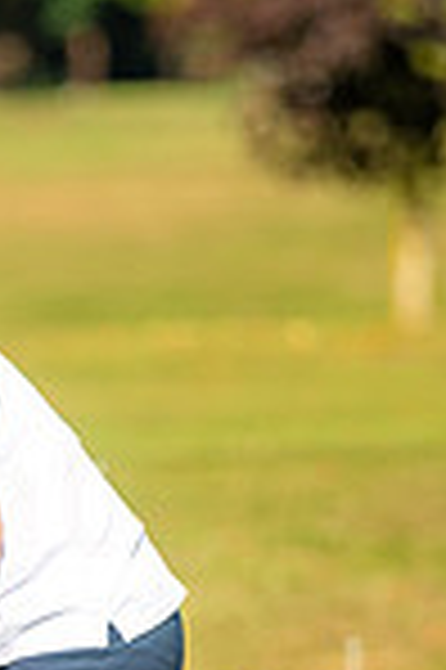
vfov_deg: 1.5
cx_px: -126
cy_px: 742
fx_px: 25274
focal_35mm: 1357
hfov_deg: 1.0
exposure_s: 1/800
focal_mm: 300
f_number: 4
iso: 100
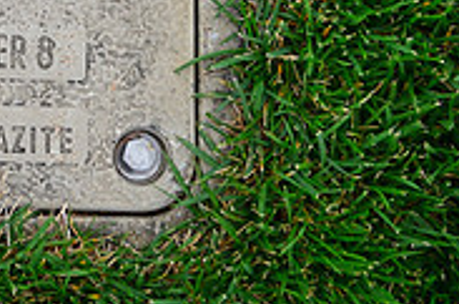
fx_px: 1933
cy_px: -151
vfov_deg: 8.8
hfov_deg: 13.2
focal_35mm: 152
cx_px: -80
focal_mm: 32
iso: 100
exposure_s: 1/125
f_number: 5.6
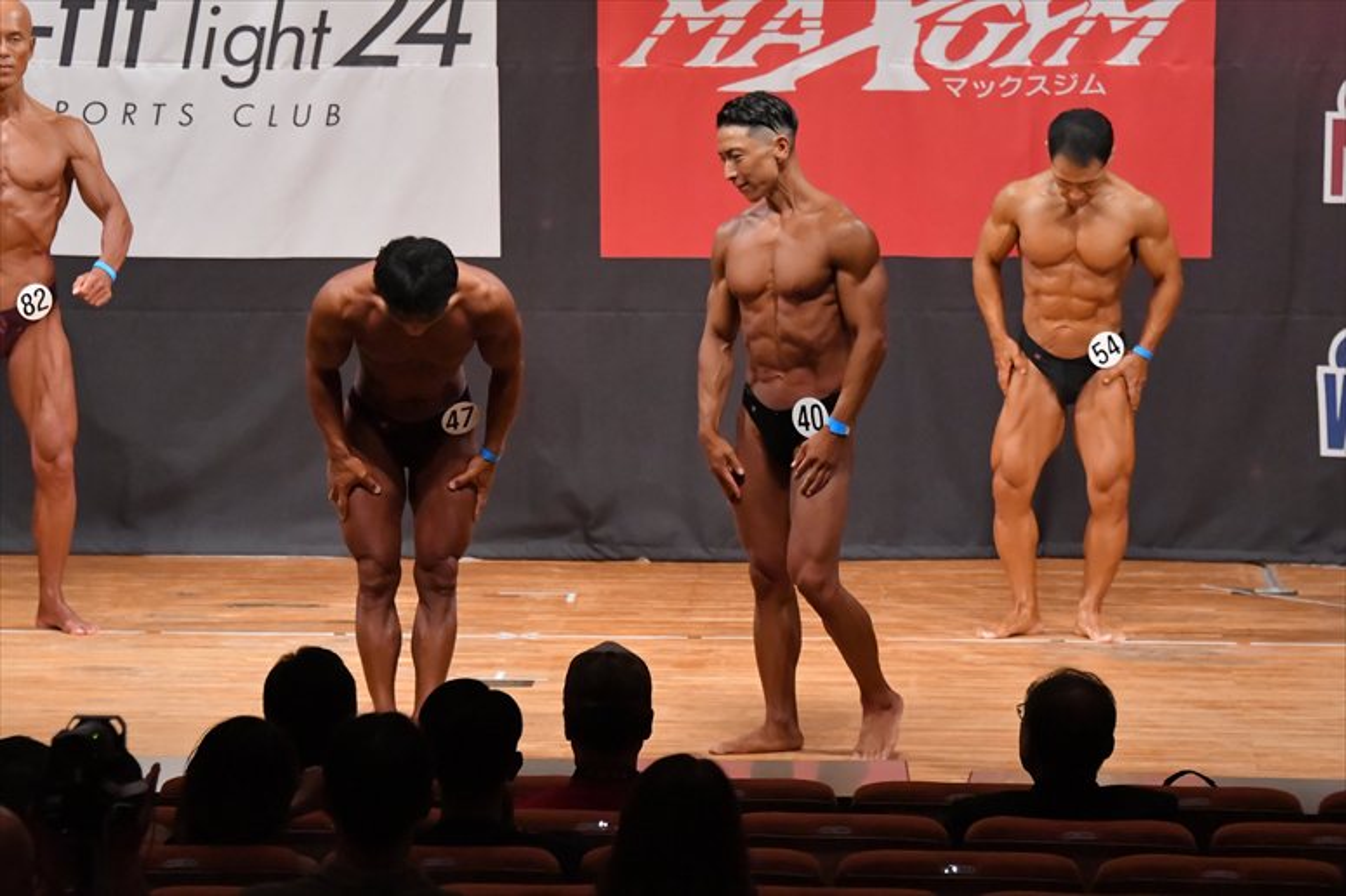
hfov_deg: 9.5
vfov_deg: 6.3
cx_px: 673
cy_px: 448
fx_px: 8110
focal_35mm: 217
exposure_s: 1/400
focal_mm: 145
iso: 9000
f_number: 5.6
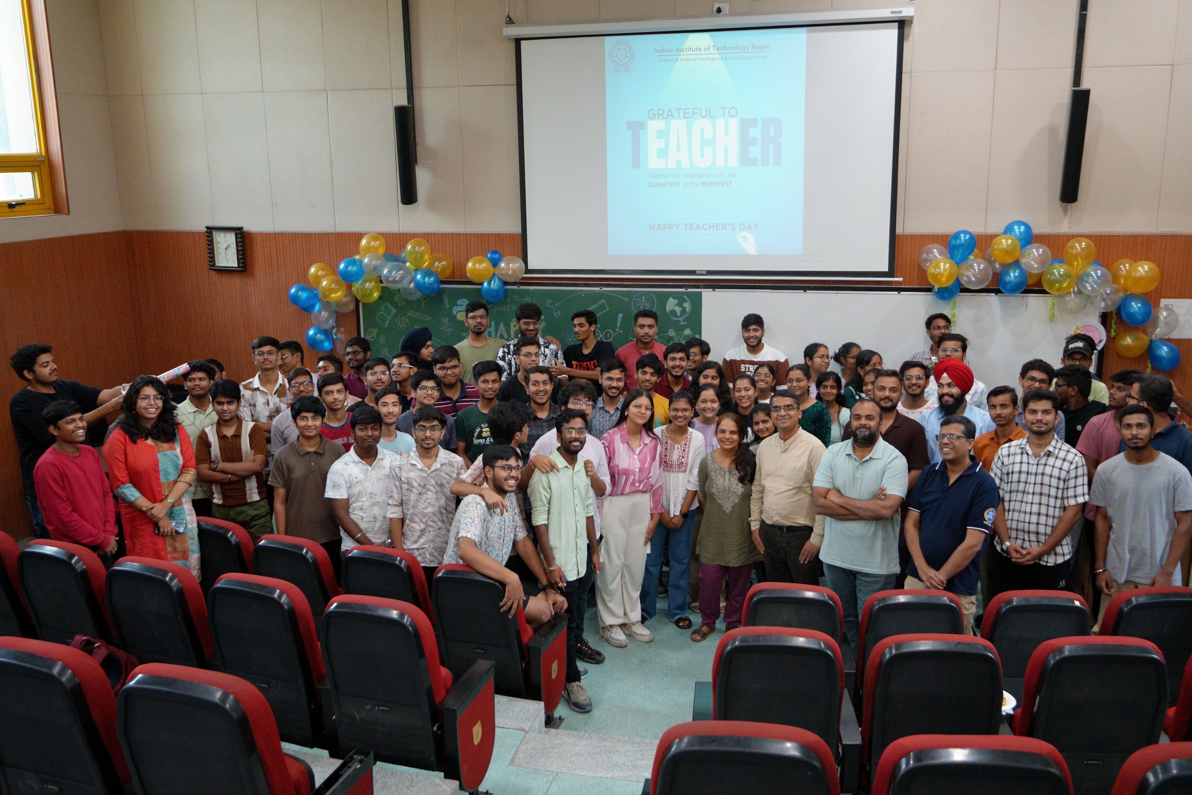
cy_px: 398
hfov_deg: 57.2
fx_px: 1093
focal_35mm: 33
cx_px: 596
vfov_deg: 40.0
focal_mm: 22
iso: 2000
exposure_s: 1/160
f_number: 4
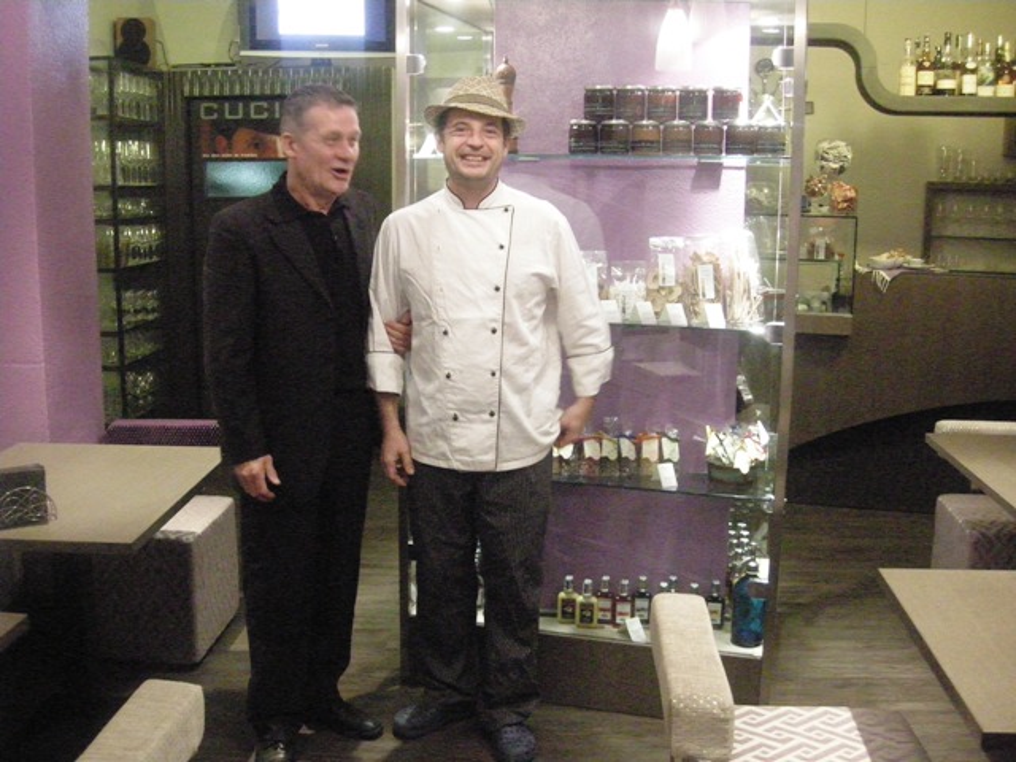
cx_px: 508
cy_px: 381
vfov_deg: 39.7
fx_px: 1057
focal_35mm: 36
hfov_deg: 51.4
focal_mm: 7.5
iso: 1600
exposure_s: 1/30
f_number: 2.7
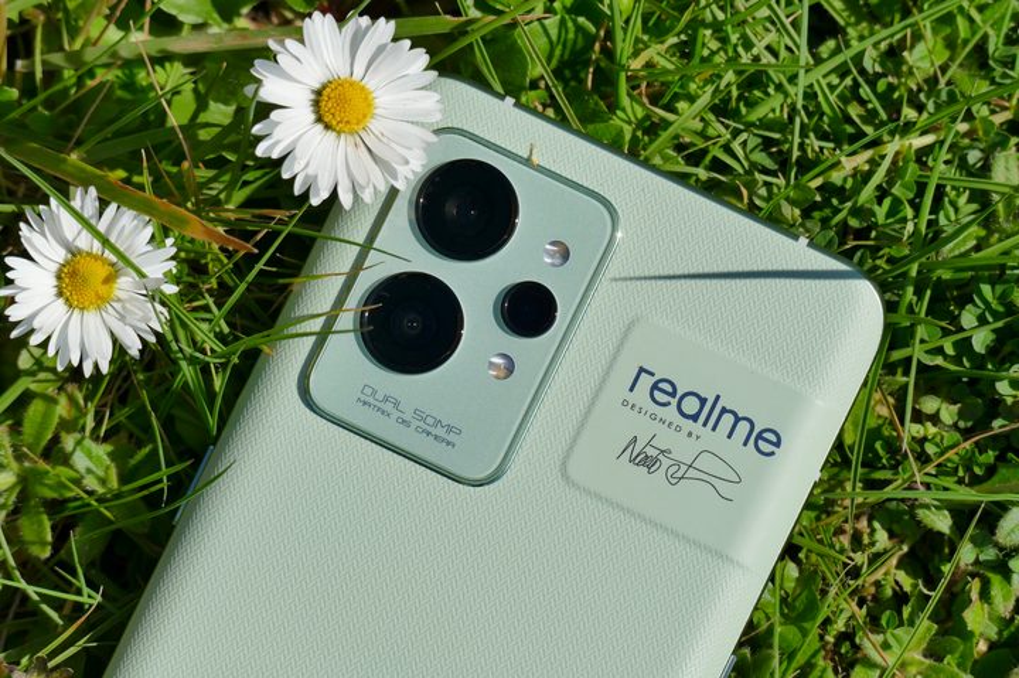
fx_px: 10522
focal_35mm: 372
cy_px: 339
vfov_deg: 3.7
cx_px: 510
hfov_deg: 5.5
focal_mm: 135.82
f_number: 5.6
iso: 125
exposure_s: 1/2000
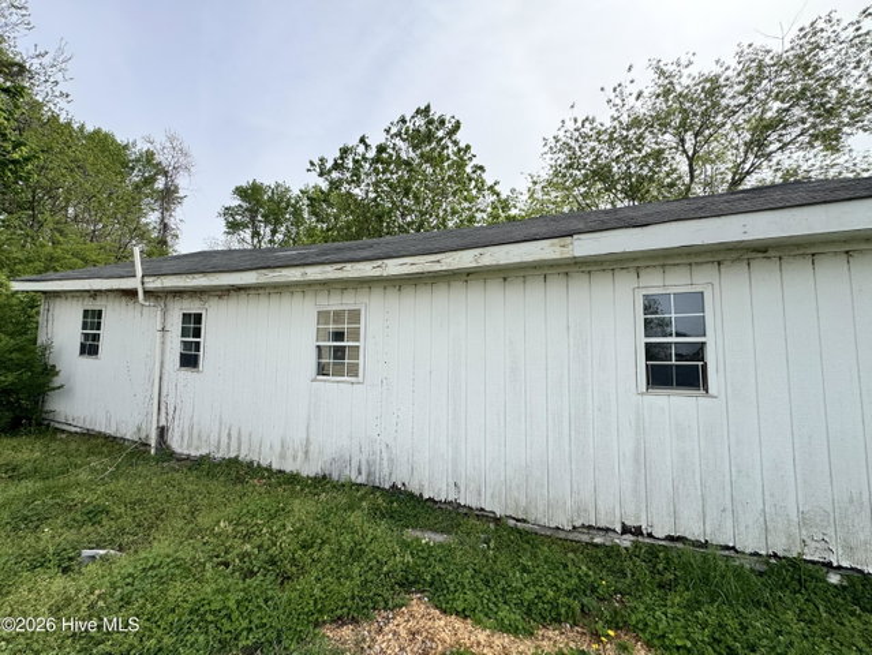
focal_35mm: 14
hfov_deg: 102.0
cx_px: 436
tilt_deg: +3.0
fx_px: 353
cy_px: 328
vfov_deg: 85.7
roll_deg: -2.0
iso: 40
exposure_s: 1/1536
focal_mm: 2.22
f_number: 2.2
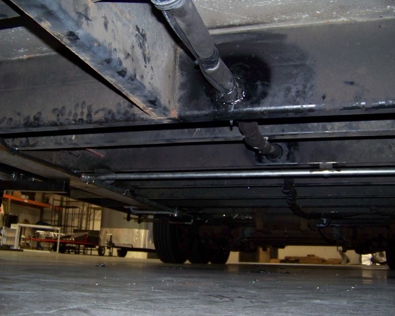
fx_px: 444
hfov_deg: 47.9
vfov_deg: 39.2
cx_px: 203
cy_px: 159
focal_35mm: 38
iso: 200
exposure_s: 1/30
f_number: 2.8
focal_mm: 5.85
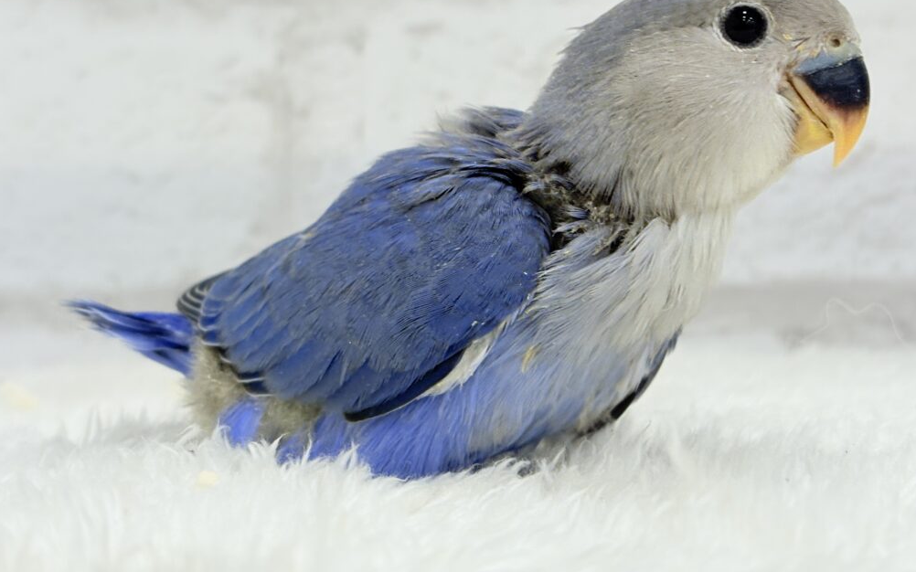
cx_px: 500
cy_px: 165
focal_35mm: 66
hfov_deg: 31.1
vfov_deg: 19.6
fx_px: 1647
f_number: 1.6
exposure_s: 1/100
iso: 80
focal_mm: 5.96
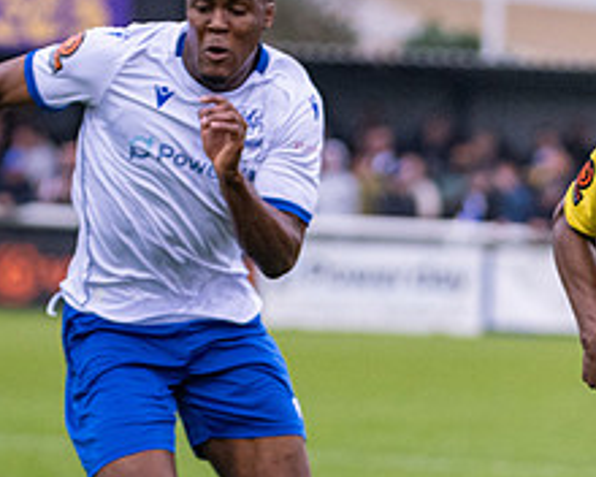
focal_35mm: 514
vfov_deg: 3.0
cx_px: 722
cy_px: 581
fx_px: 9067
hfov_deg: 3.8
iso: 1600
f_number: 2.8
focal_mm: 145
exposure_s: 1/1600
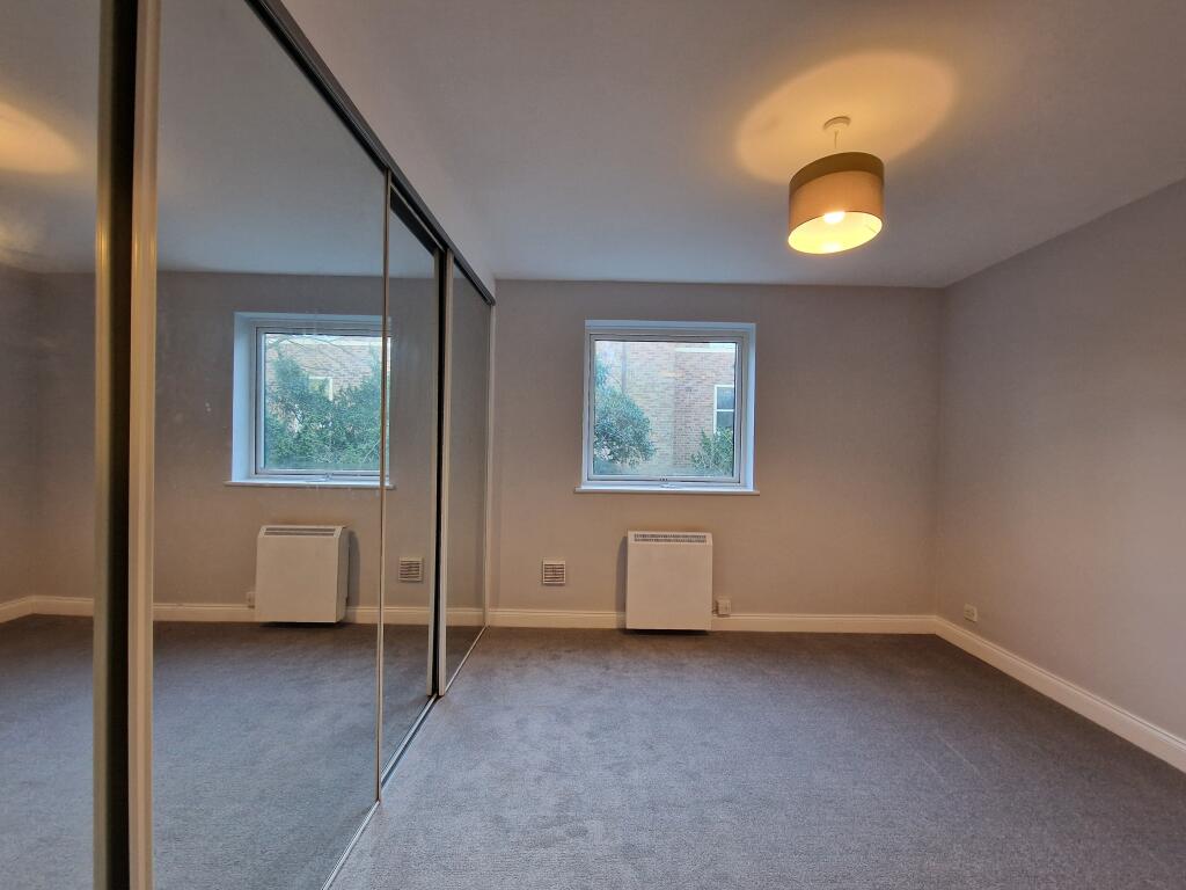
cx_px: 593
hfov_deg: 106.2
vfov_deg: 89.9
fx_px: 445
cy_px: 445
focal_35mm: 13
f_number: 2.2
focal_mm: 2.2
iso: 250
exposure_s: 1/50
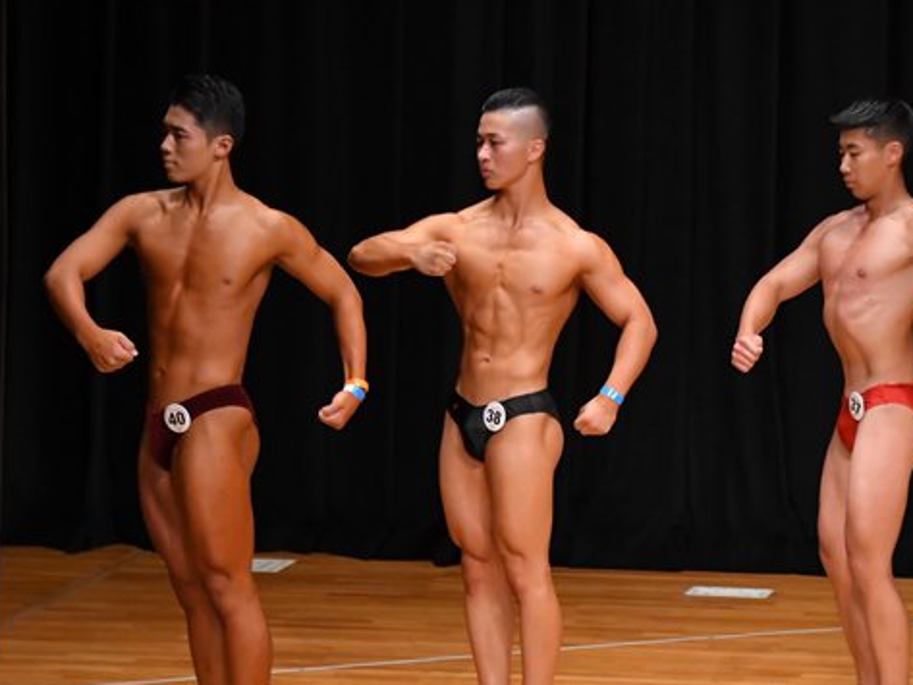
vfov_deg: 4.7
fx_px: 8389
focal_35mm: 318
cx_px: 700
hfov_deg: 6.2
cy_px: 336
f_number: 5.6
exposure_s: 1/400
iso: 4000
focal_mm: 135
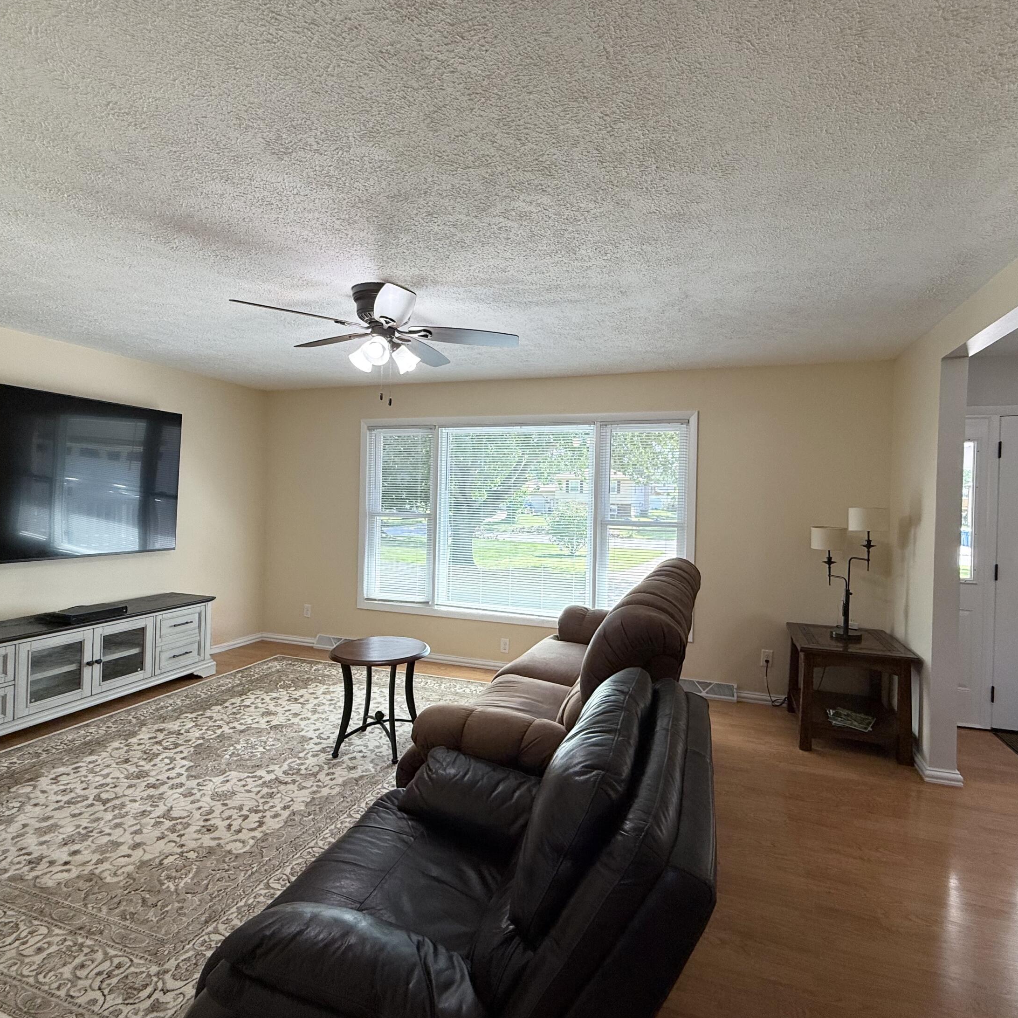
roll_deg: -1.4
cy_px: 502
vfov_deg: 84.0
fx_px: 566
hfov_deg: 83.9
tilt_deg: +0.0
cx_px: 543
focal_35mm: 17
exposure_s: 1/120
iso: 64
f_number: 2.2
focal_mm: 2.22
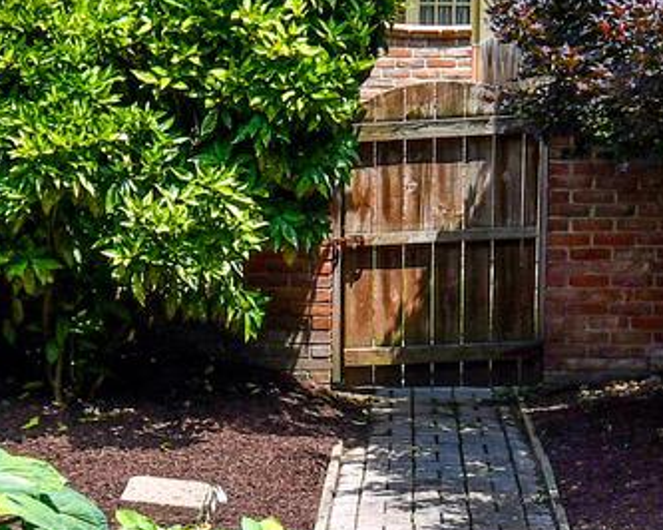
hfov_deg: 18.4
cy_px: 481
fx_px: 2040
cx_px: 408
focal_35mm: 104
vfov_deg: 14.6
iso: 100
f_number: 8
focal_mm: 12
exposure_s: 1/250
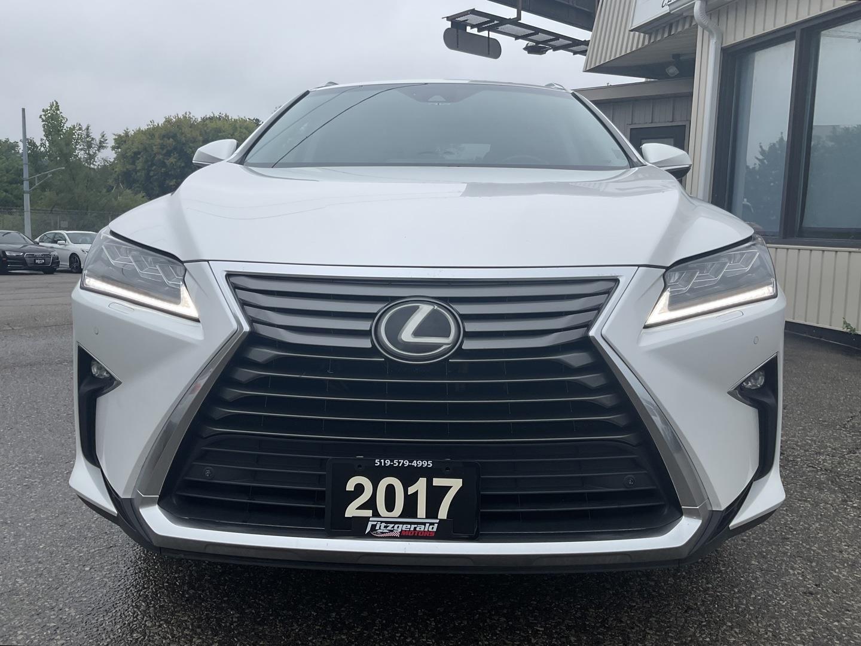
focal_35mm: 29
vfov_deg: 48.2
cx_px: 430
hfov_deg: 61.7
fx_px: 721
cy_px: 323
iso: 16
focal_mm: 3
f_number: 1.8
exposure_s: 1/574
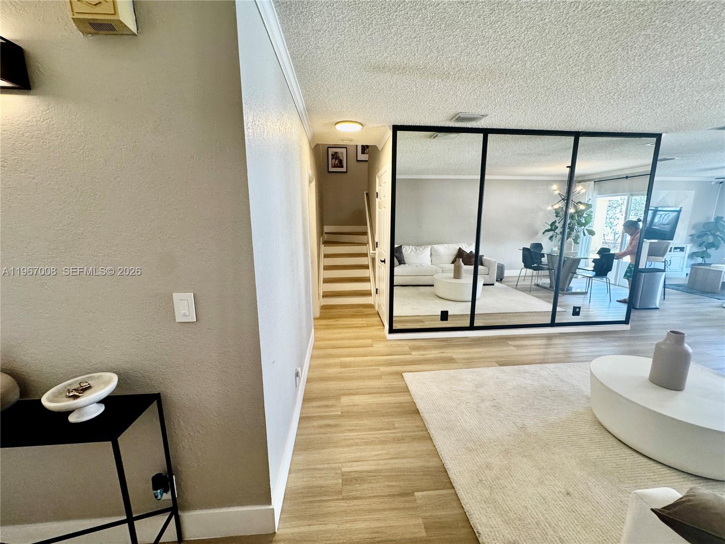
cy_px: 272
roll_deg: -0.1
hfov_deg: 102.1
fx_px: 293
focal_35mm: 14
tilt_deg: -11.2
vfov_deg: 85.7
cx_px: 362
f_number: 2.2
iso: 200
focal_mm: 2.22
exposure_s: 1/120
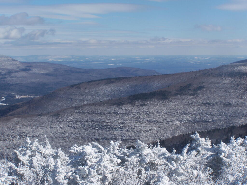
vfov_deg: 18.0
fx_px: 585
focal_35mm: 82
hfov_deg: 23.8
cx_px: 124
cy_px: 92
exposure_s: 1/500
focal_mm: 13.7
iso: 80
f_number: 6.3
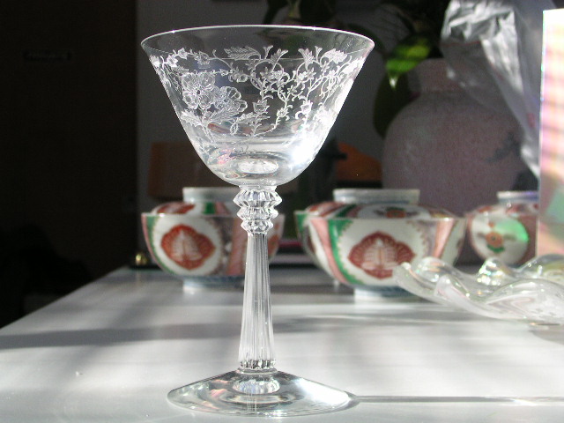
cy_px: 212
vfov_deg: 22.9
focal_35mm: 64
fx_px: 1043
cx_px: 282
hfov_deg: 30.3
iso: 100
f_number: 3.5
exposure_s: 1/35.5
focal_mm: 9.7
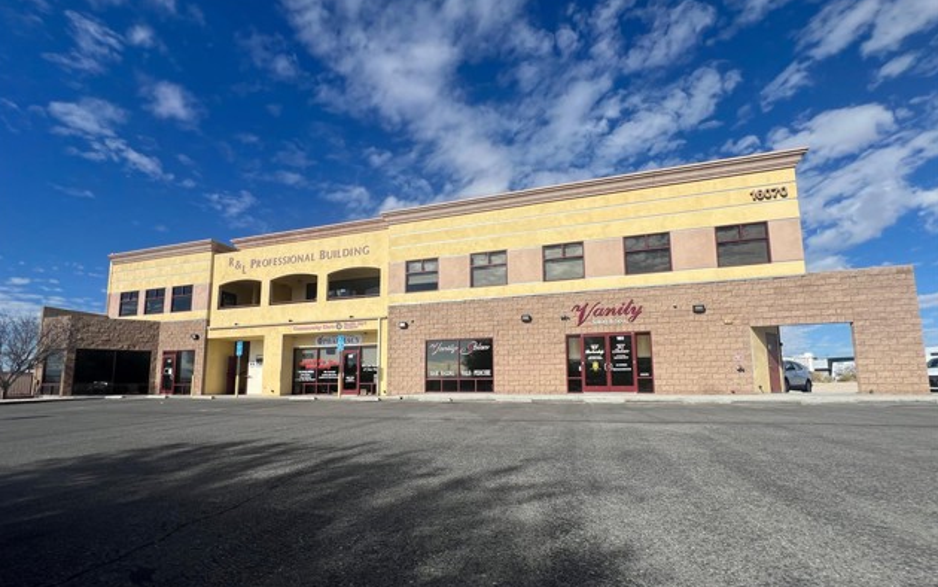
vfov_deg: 78.0
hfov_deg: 105.3
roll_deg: +0.3
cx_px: 465
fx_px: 358
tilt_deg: +6.5
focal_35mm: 14
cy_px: 344
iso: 32
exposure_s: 1/3311
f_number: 1.8
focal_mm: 1.57
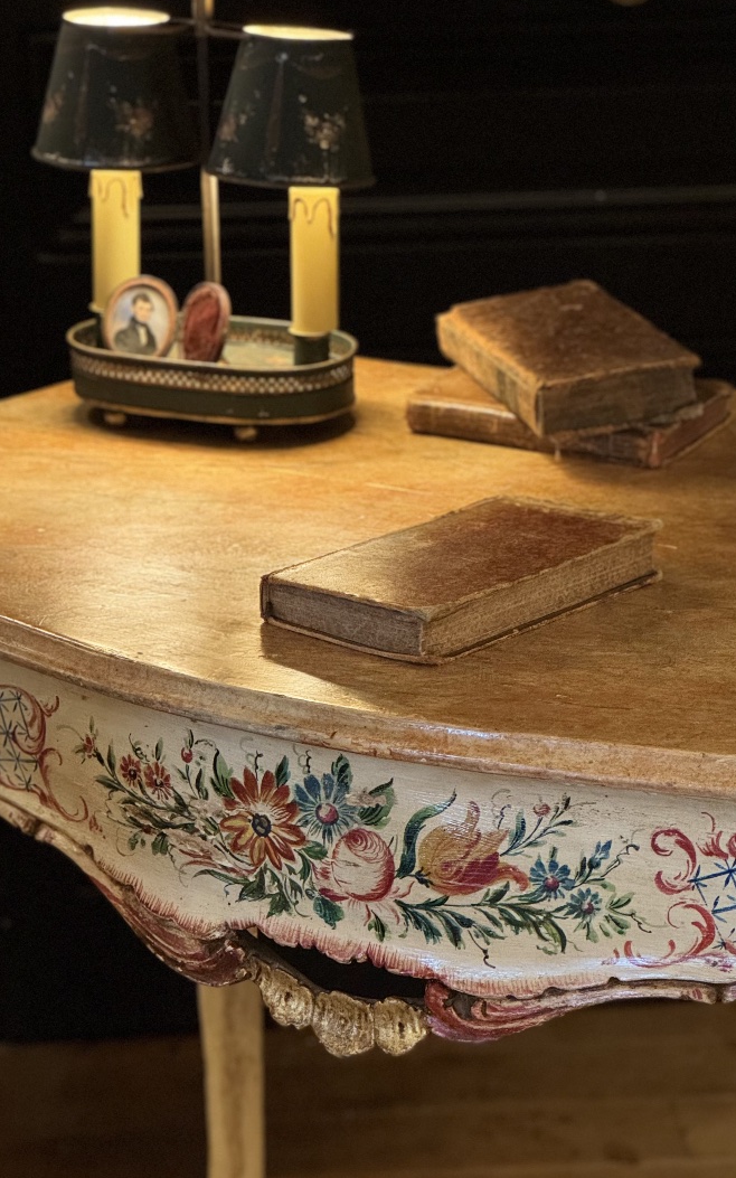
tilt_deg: -19.7
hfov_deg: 14.1
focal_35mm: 93
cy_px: 599
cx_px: 414
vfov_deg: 22.3
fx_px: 2985
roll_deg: +0.8
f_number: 2.8
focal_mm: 9
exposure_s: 1/54
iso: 640
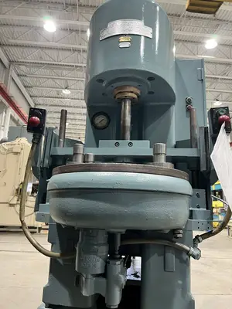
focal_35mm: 26
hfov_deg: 53.1
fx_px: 232
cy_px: 154
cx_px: 116
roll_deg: -3.6
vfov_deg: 67.3
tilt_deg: +12.4
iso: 160
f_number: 1.5
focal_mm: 5.7
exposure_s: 1/60
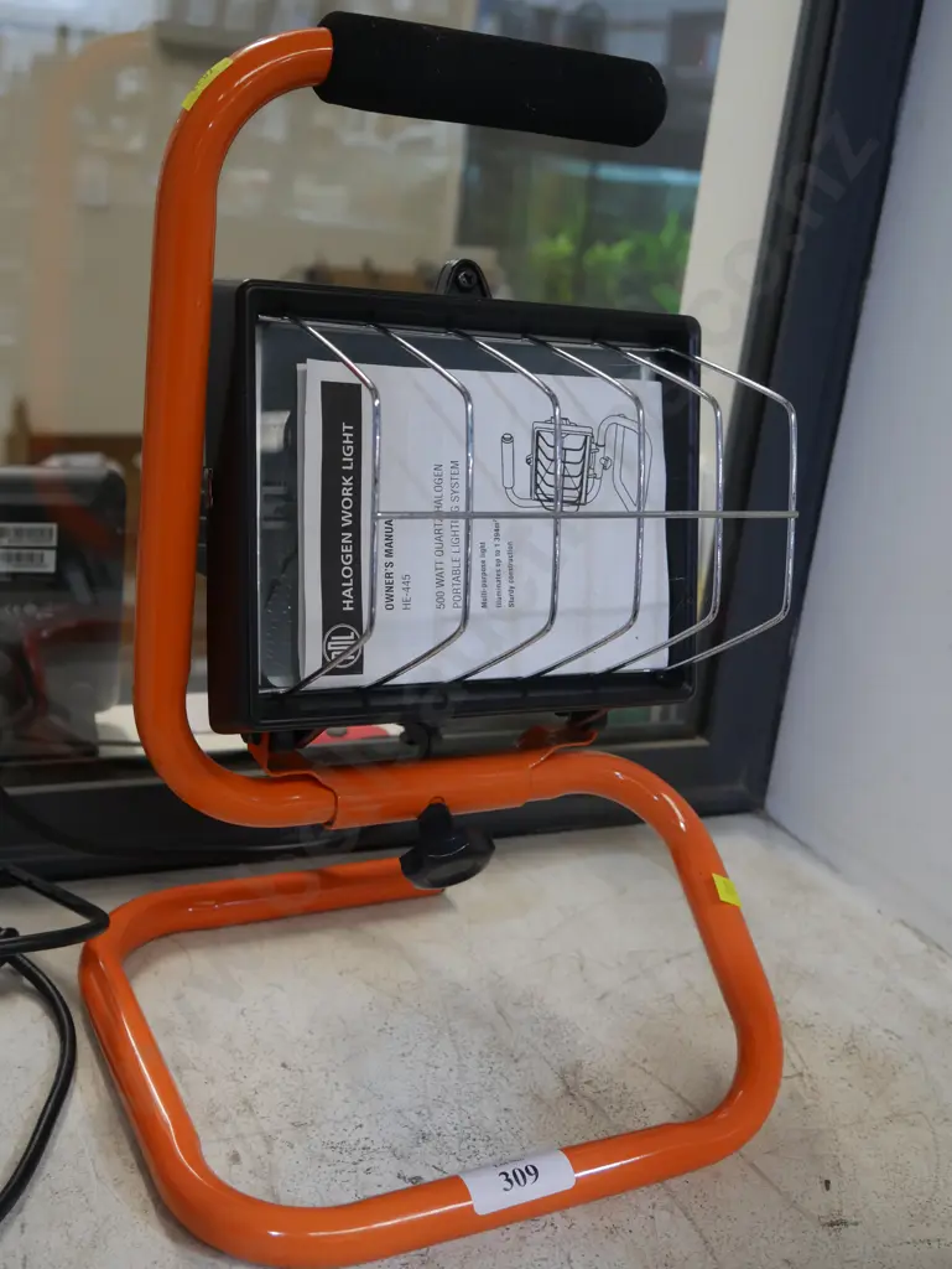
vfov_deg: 46.8
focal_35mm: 40
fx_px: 1466
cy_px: 634
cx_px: 476
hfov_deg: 36.0
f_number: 4.4
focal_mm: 20
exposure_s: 1/60
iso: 800
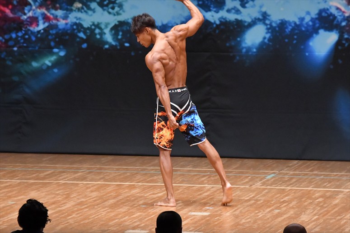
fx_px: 2624
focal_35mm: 270
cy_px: 116
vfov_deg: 5.1
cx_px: 175
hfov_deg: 7.6
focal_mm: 180
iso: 8000
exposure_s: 1/400
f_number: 5.6
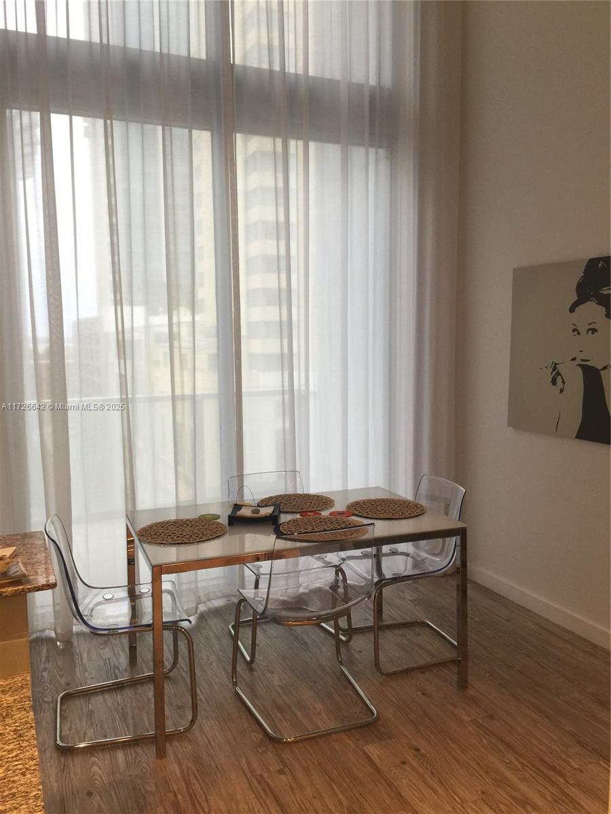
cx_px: 306
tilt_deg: -4.1
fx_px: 682
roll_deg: +0.2
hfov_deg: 48.2
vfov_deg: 61.7
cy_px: 407
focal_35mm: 29
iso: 40
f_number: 2.2
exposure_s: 1/40
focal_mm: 4.15
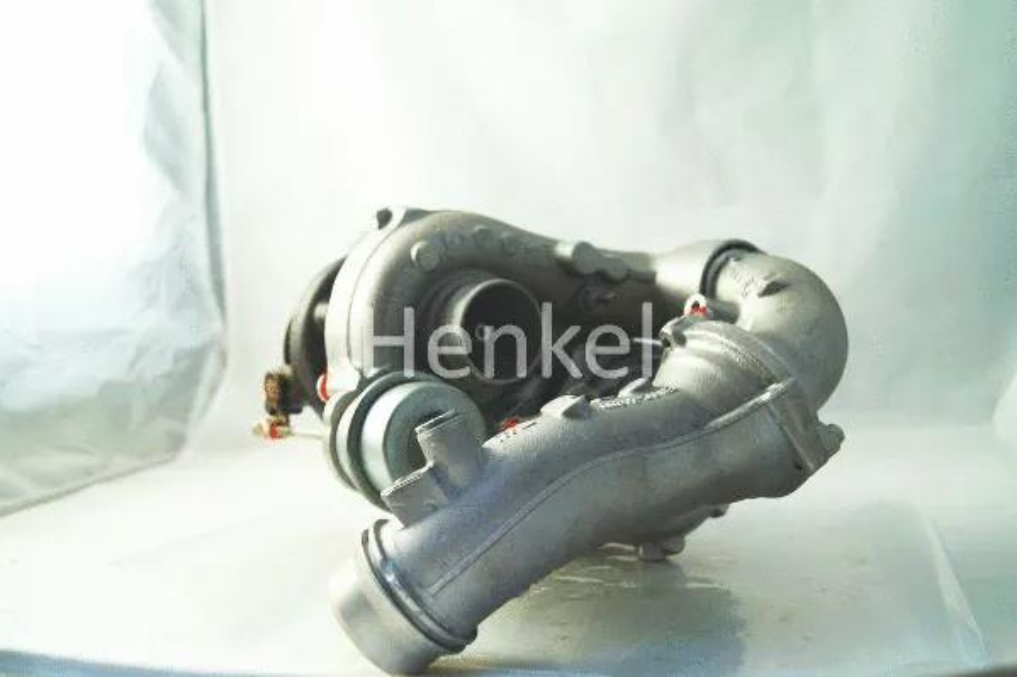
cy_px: 338
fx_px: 1101
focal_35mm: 39
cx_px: 508
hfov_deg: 49.6
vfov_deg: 34.2
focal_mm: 26
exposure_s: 1/160
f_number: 4.5
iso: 250
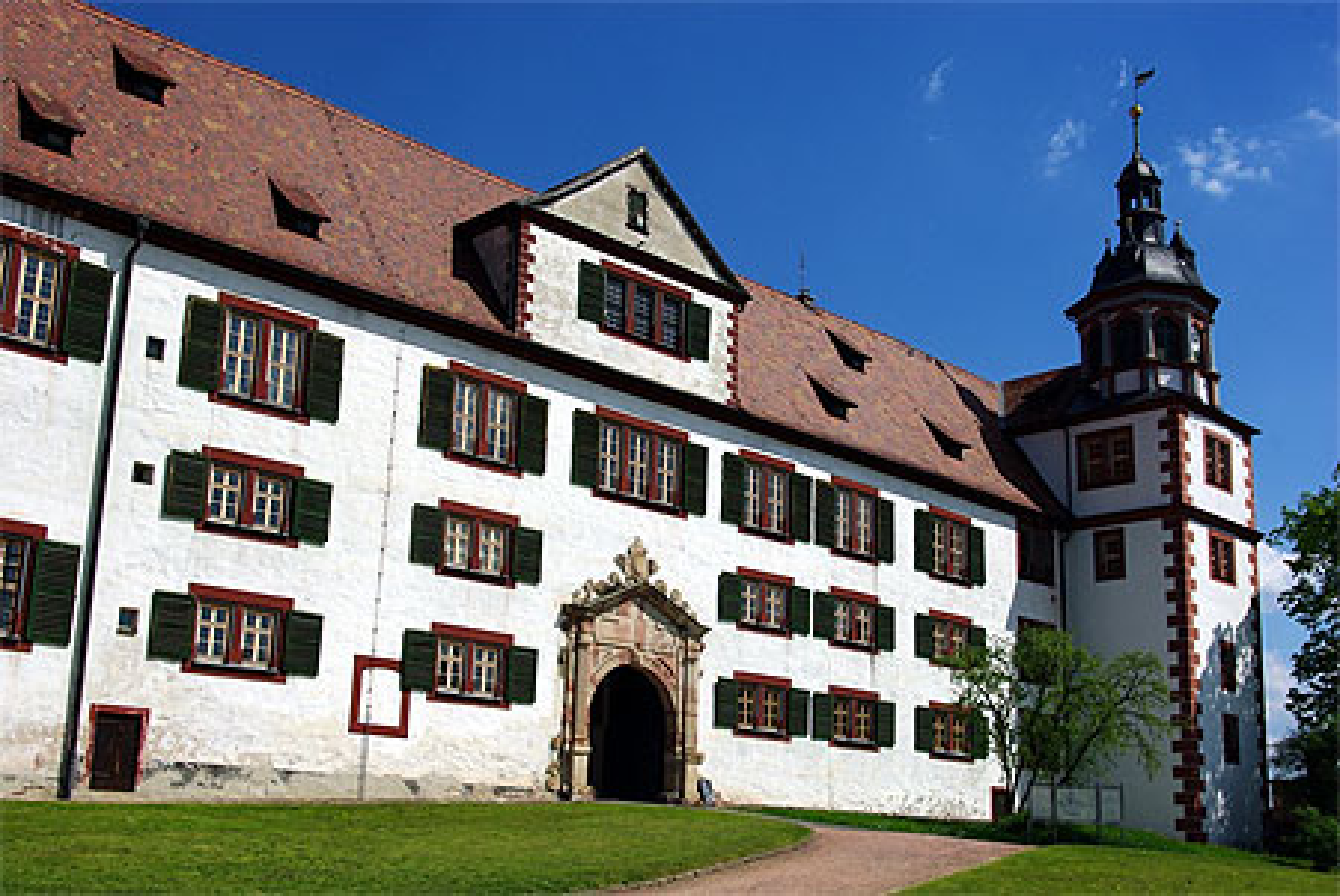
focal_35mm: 42
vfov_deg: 32.0
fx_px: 1565
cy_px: 448
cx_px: 670
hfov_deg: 46.4
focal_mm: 28
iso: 100
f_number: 9.5
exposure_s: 1/500
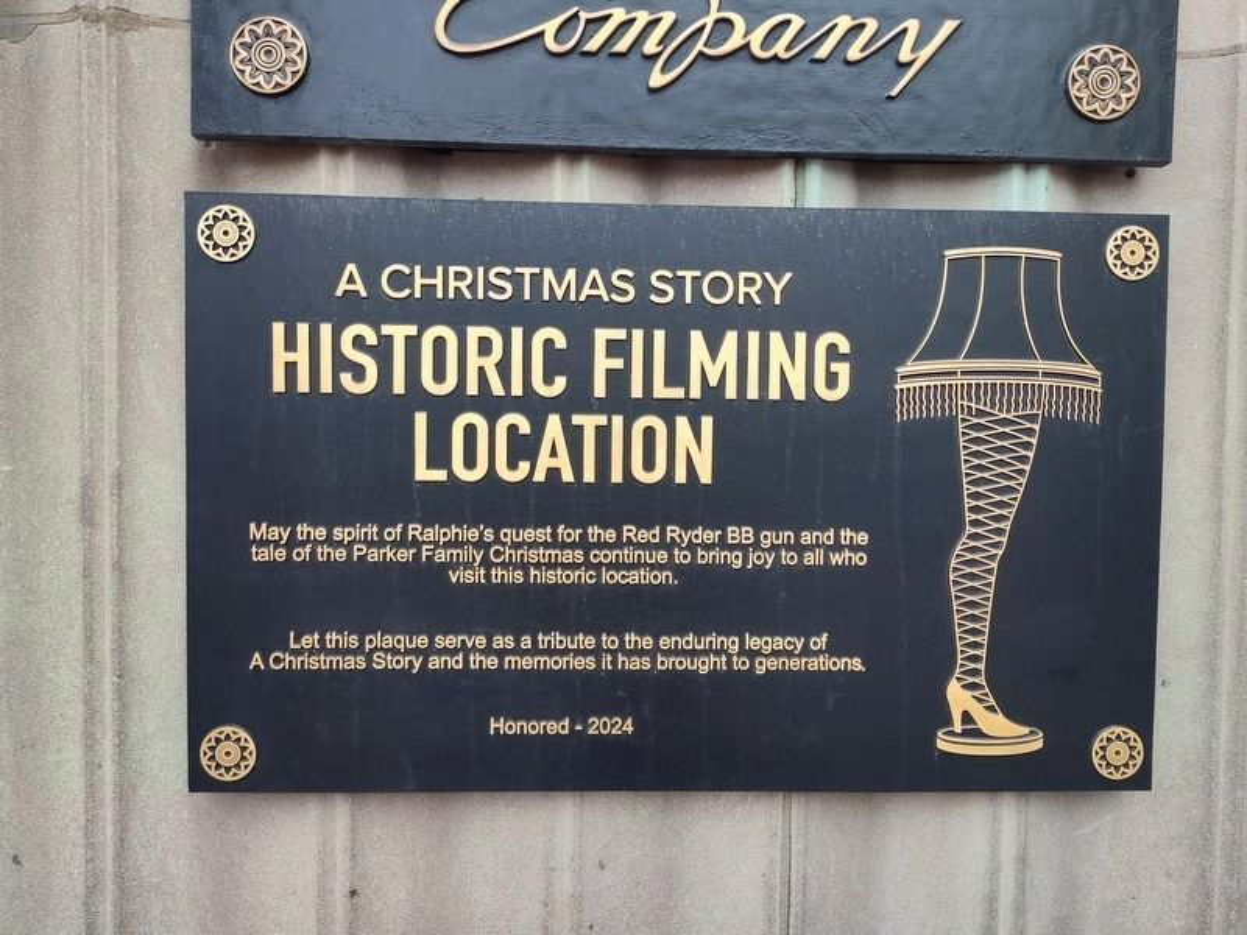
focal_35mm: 23
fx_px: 829
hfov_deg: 73.9
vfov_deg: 58.9
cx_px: 624
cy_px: 468
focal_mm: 5.56
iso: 147
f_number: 1.8
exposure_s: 1/200
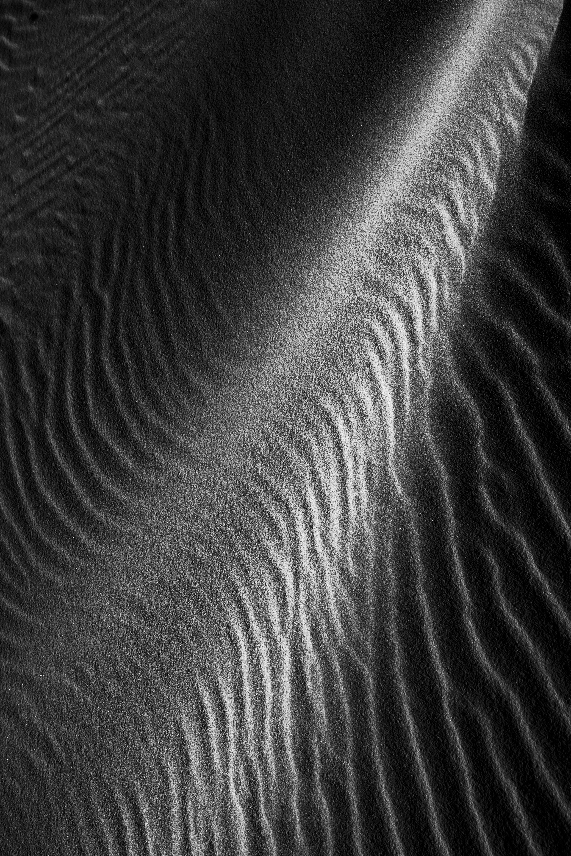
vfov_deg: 46.4
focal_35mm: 42
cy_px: 428
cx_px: 286
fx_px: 999
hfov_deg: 31.9
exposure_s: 1/800
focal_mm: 42
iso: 80
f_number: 8
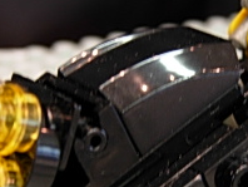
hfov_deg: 12.7
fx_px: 1112
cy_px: 192
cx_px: 207
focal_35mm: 155
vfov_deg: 9.5
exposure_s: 1/4
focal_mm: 10.1
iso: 54
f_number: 3.1
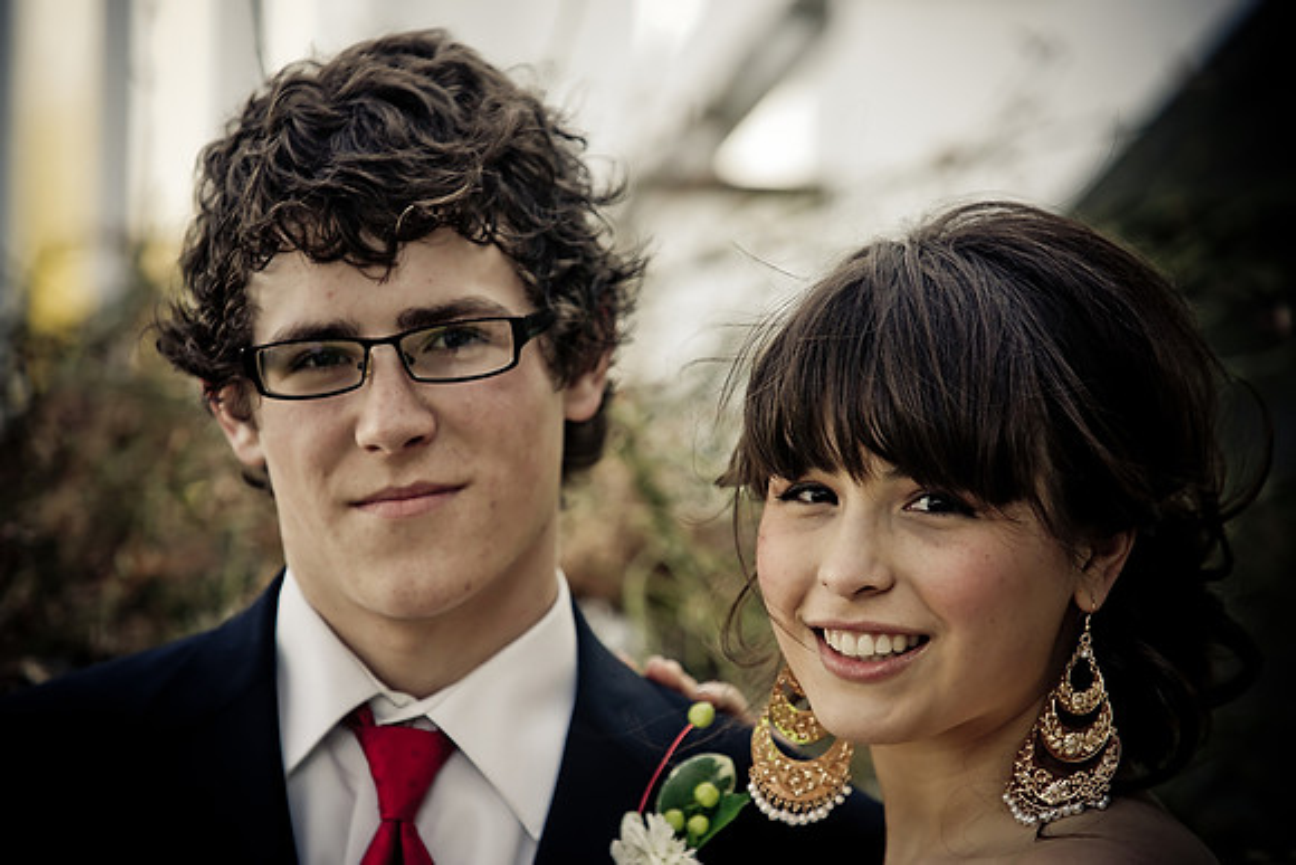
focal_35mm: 150
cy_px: 432
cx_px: 648
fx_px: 5401
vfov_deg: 9.2
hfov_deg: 13.7
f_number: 4
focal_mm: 150
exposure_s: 1/320
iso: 400
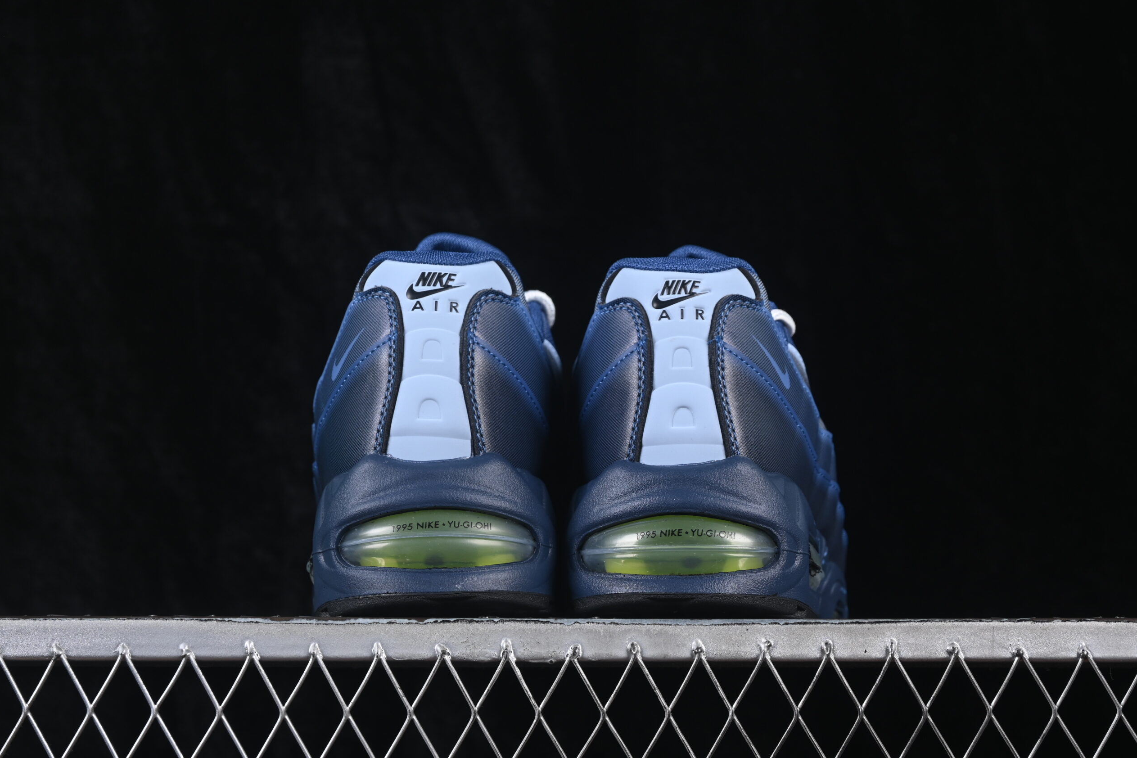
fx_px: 2400
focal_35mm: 76
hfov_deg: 26.7
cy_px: 379
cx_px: 567
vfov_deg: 17.9
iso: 160
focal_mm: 50
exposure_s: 1/80
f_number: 7.1
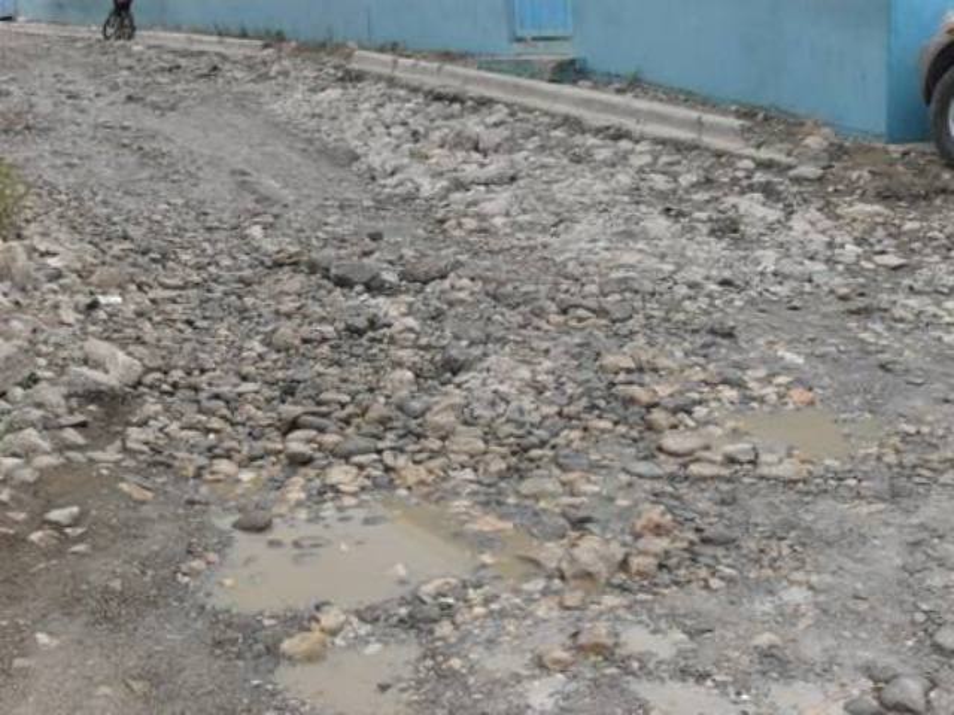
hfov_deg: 38.2
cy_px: 358
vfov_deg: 29.1
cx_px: 477
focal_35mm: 50
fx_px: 1378
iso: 100
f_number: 3.3
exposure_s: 1/500
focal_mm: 8.8
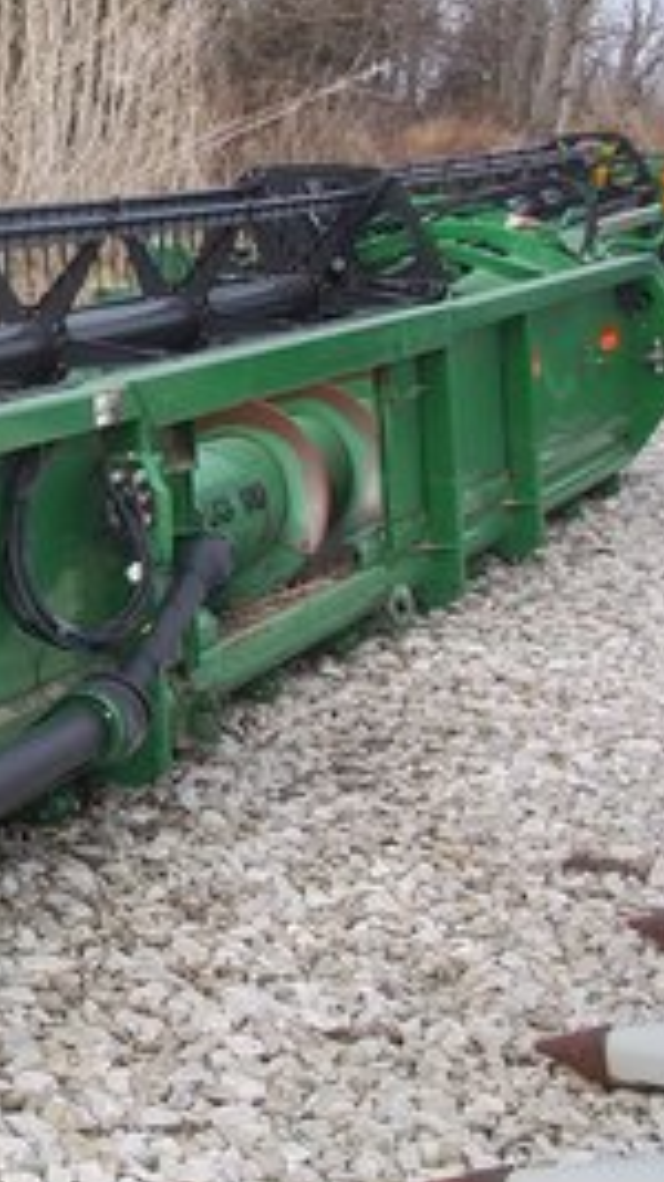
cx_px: -513
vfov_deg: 26.5
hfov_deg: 13.6
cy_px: 522
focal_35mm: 80
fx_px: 2506
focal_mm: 6.5
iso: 80
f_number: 3.1
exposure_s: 1/500
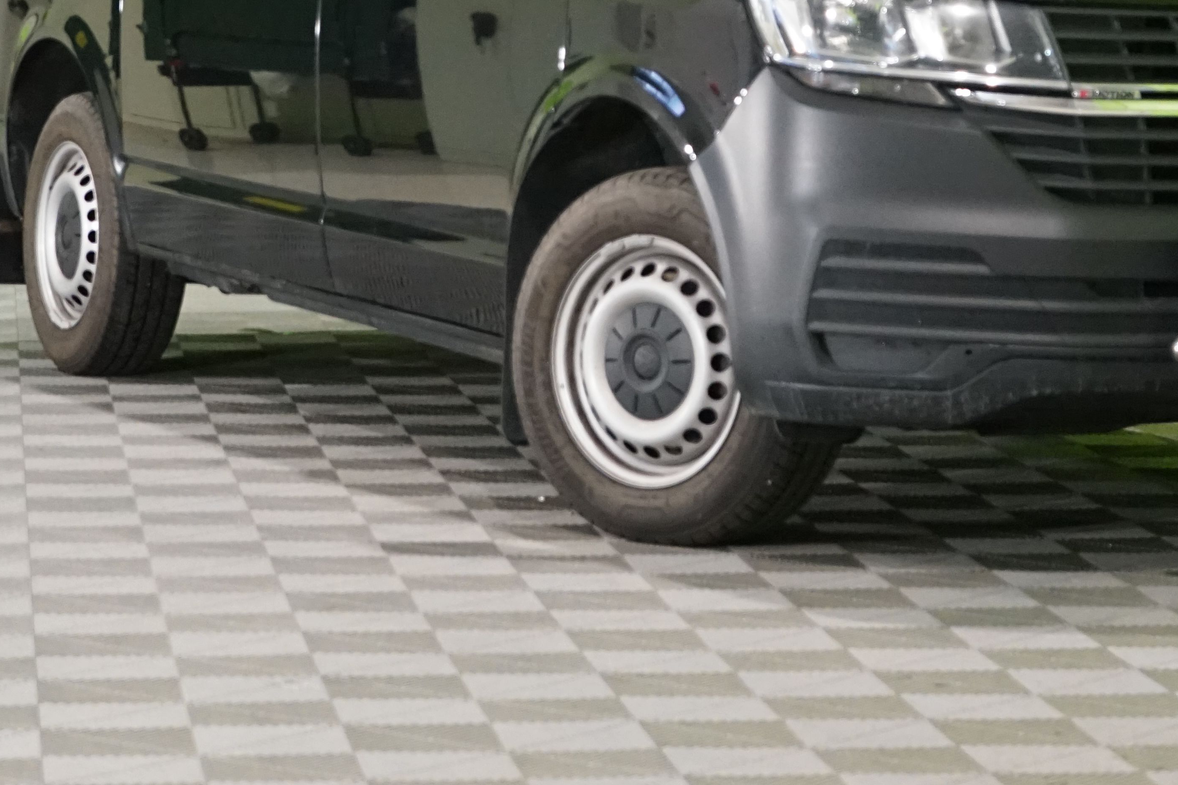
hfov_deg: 15.4
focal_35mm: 133
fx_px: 4352
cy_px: -54
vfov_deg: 10.2
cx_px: 796
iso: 4000
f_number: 5.6
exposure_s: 1/125
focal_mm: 62
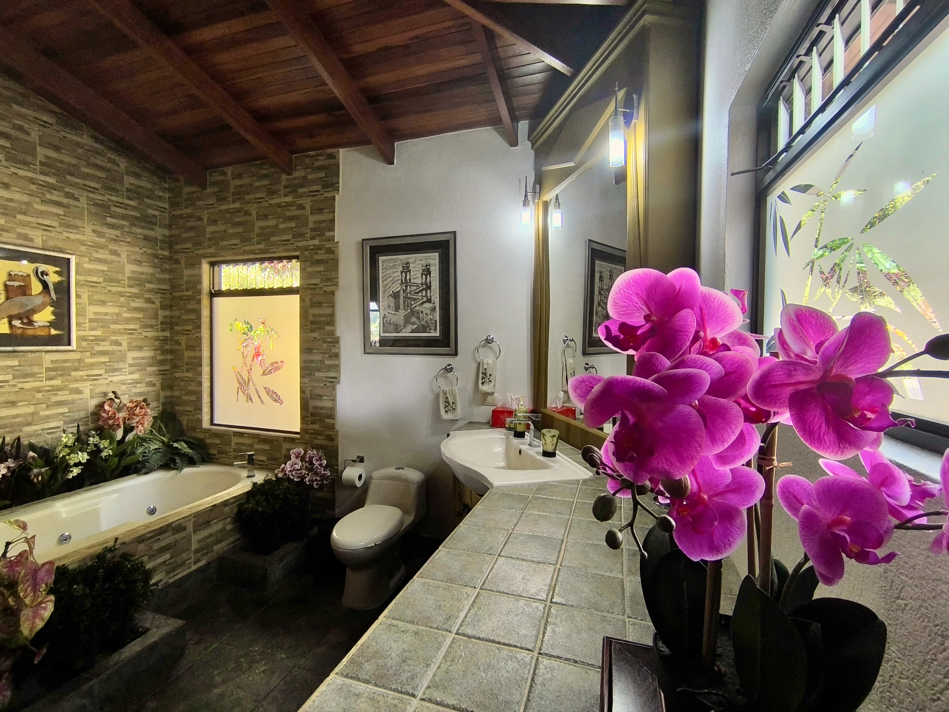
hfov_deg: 94.5
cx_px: 474
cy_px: 356
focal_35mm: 16
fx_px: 439
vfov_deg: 78.1
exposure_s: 1/50
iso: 125
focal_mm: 1.65
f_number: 2.2
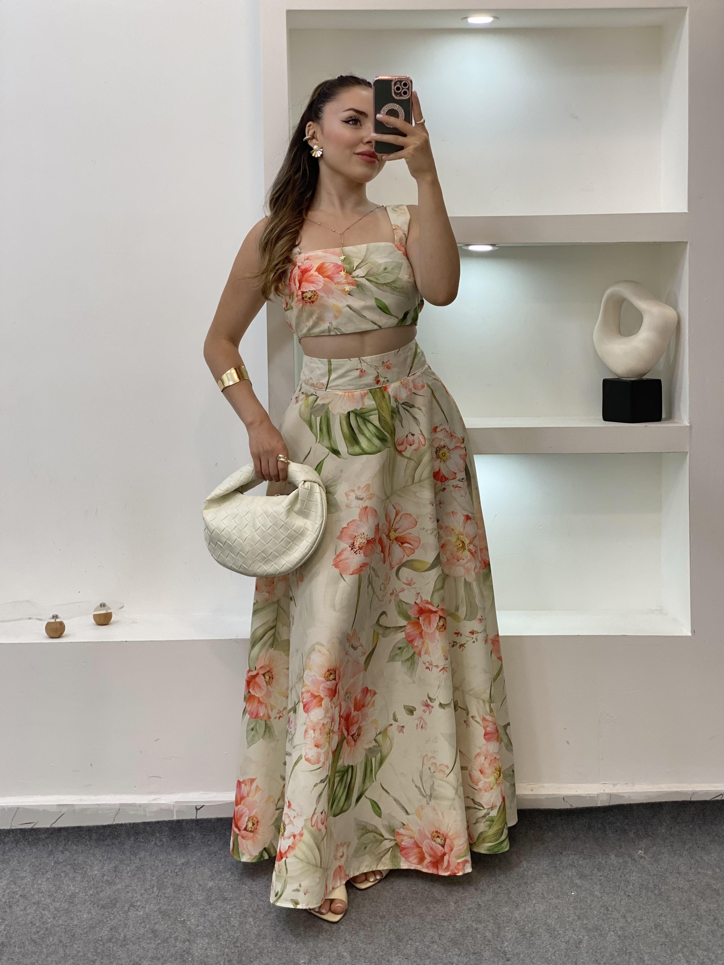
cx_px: 362
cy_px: 482
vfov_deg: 36.8
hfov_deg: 28.0
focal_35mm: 52
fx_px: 1450
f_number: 2
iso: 64
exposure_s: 1/100
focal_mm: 6
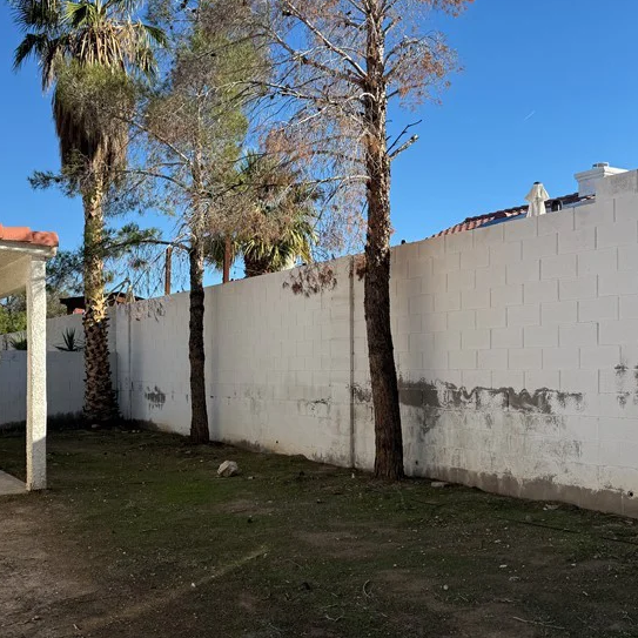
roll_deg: +1.5
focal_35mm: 40
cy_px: 368
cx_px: 233
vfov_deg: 41.7
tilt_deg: -0.5
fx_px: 834
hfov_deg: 41.5
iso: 80
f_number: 1.78
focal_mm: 6.76
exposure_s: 1/4167
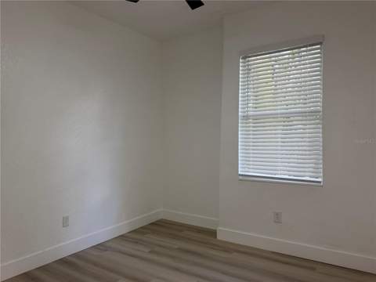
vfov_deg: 56.8
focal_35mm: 24
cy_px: 141
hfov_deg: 71.6
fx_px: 261
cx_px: 188
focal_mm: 6.76
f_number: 1.78
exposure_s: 1/120
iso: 160
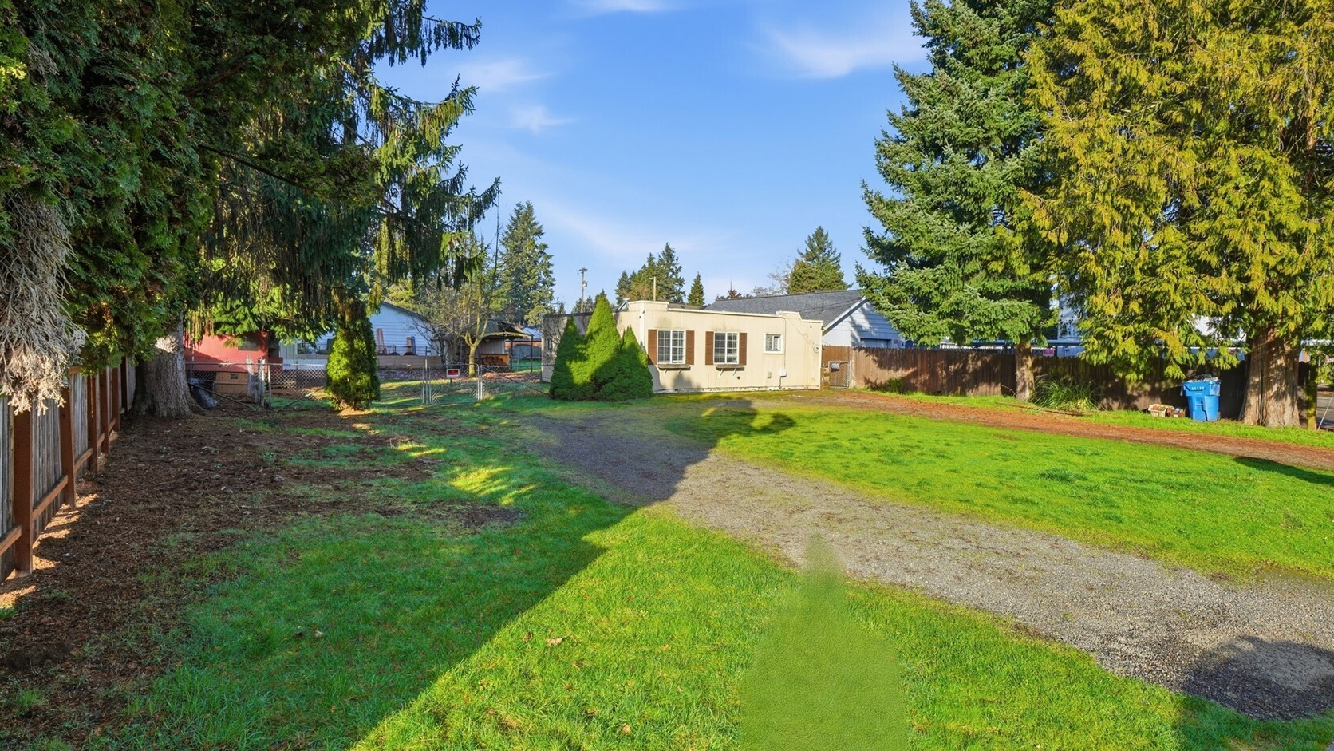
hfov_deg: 95.9
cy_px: 376
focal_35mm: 17
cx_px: 674
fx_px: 601
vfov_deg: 63.9
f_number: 9
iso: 320
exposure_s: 1/1000
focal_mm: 16
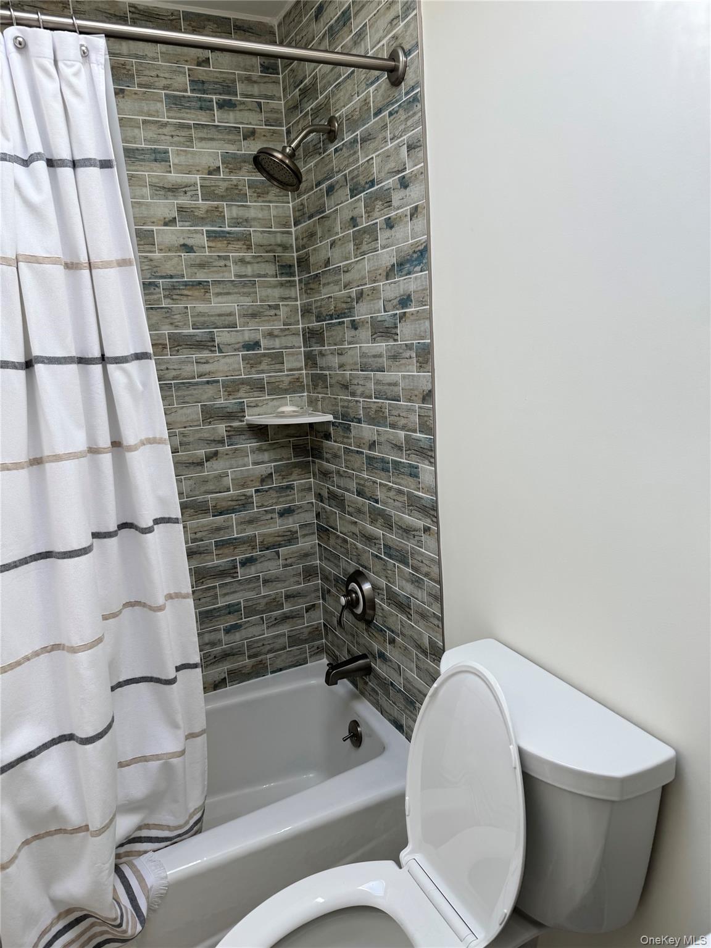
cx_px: 356
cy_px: 474
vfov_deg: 71.6
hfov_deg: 56.8
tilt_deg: -11.3
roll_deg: +4.5
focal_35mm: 24
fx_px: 657
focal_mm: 6.76
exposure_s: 1/121
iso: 64
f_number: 1.78
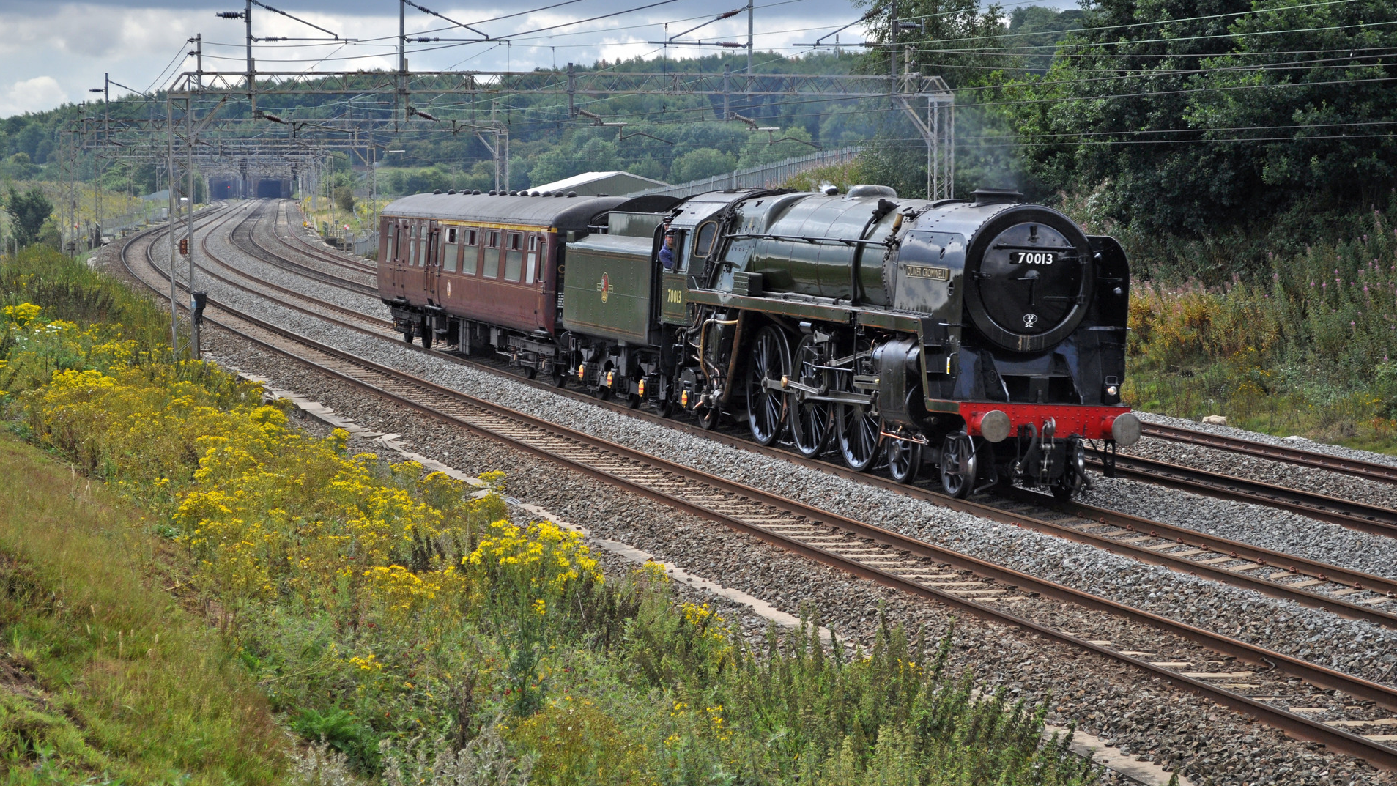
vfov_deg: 15.3
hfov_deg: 26.8
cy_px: 413
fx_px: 2927
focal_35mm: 79
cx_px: 700
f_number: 5.6
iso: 220
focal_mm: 50
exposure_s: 1/800
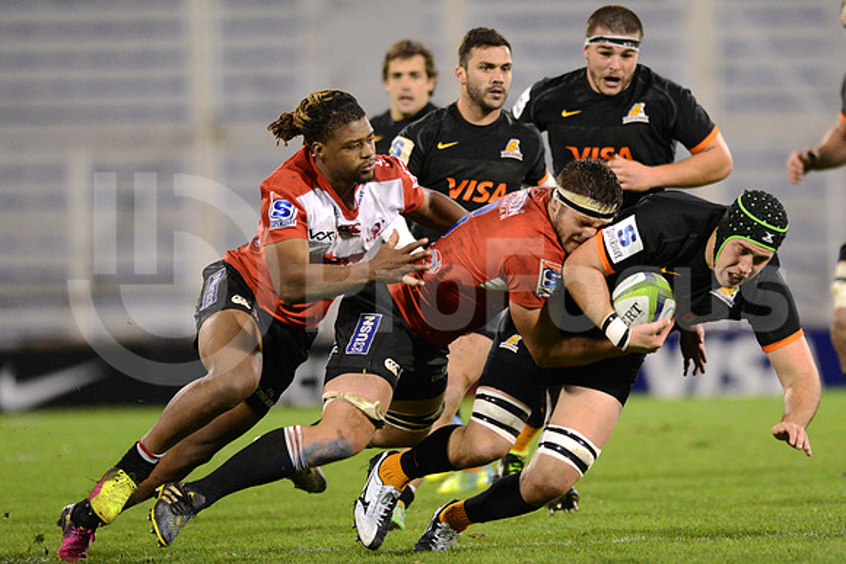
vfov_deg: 4.6
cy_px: 282
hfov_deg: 6.9
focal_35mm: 300
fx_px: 7051
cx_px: 423
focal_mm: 300
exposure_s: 1/1250
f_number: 2.8
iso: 4500
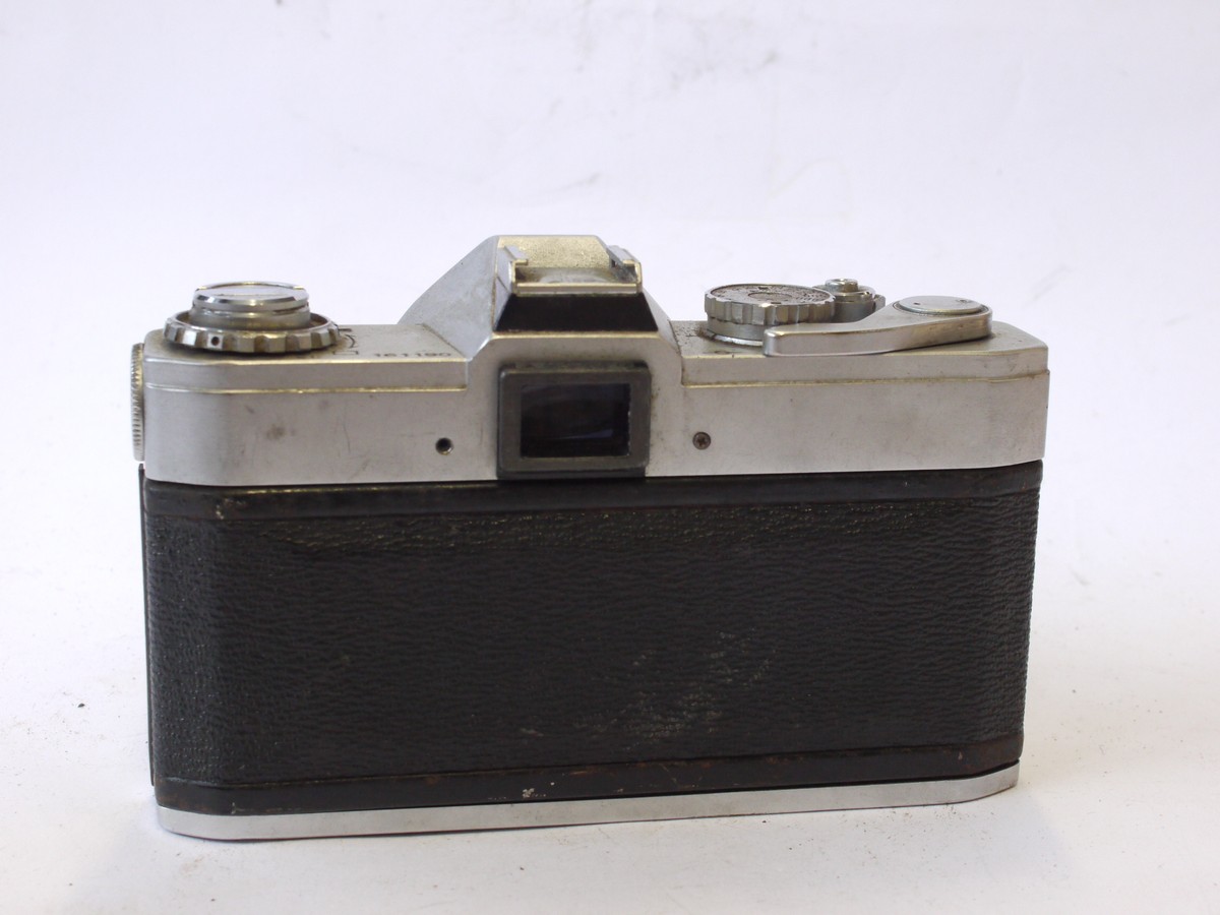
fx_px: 2115
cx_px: 610
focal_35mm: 60
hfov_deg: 32.2
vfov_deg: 24.4
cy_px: 458
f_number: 8
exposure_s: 1/60
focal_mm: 30
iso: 800
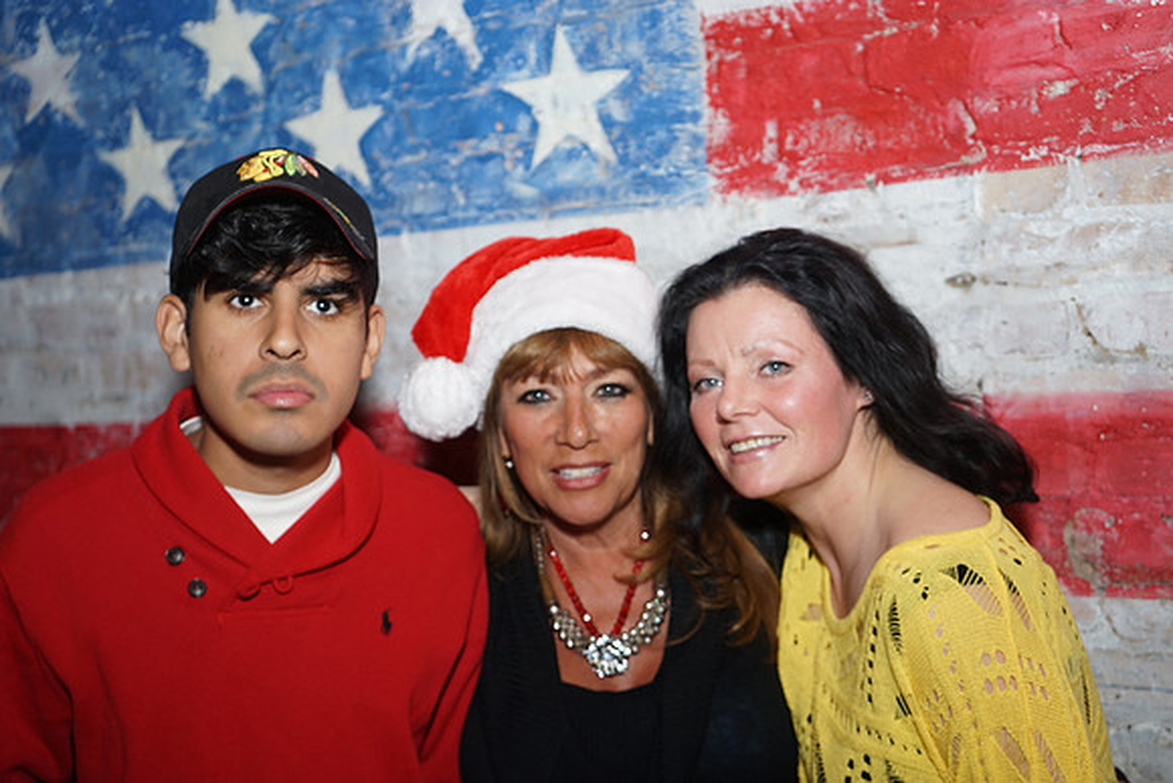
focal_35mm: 48
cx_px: 586
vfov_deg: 28.1
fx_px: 1564
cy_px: 392
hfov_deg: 41.1
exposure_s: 1/80
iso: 640
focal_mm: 48
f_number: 5
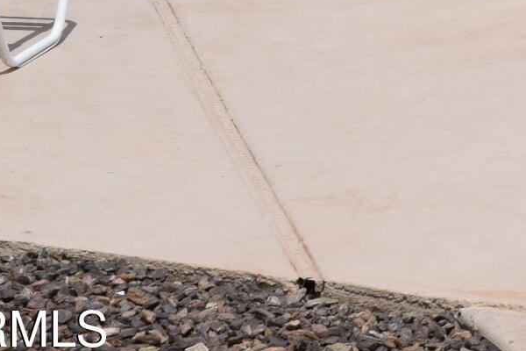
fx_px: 2191
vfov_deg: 8.4
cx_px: 1127
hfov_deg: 11.9
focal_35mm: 150
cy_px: -468
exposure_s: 1/500
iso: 200
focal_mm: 20
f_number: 11
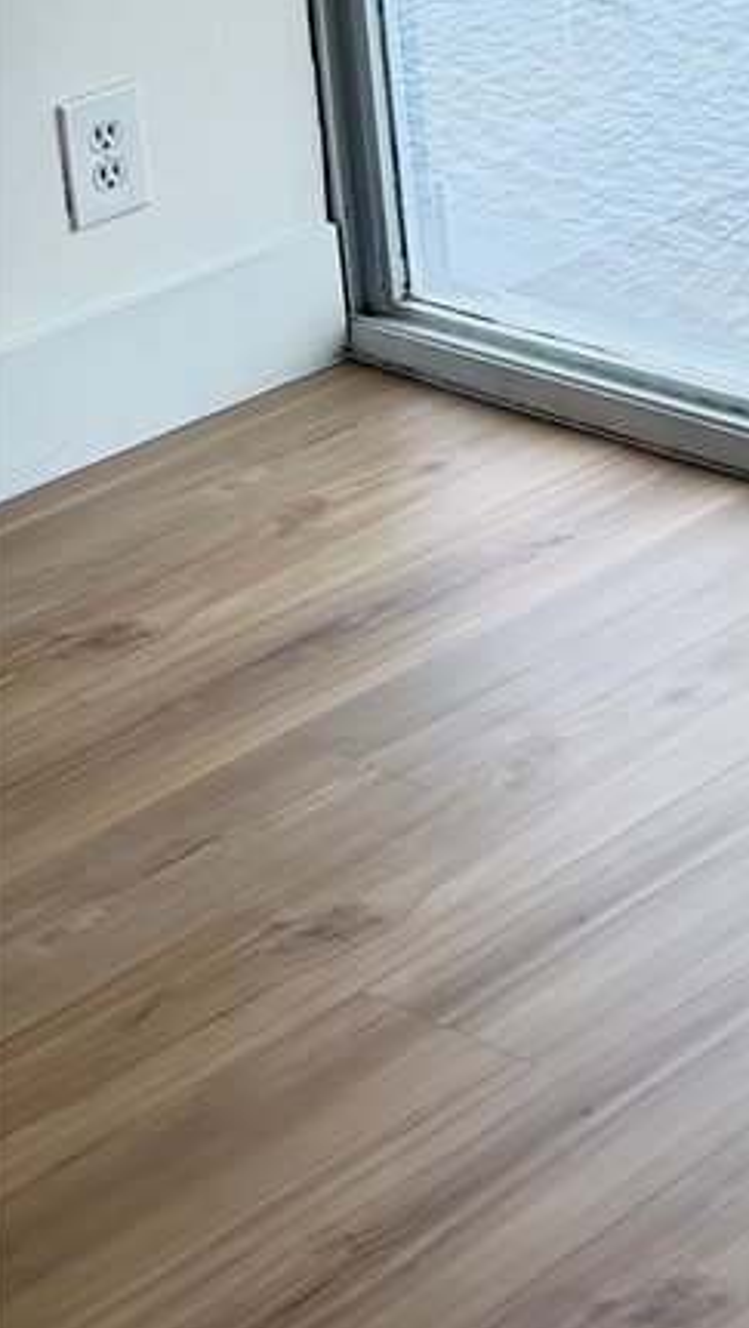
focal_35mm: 97
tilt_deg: -9.3
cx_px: 1837
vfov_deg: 19.9
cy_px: -471
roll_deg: +0.5
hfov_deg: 10.6
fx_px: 3419
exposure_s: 1/181
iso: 80
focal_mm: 6.76
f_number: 1.78
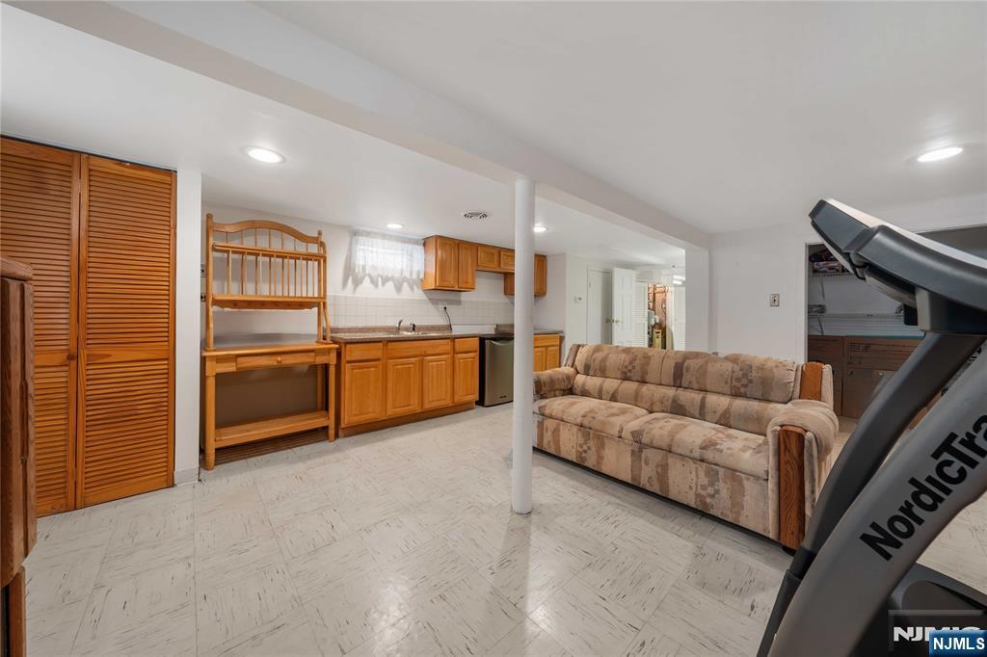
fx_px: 329
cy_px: 328
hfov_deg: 112.6
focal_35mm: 12
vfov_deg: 90.0
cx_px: 494
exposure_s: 1/15
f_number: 7.1
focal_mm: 12
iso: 320
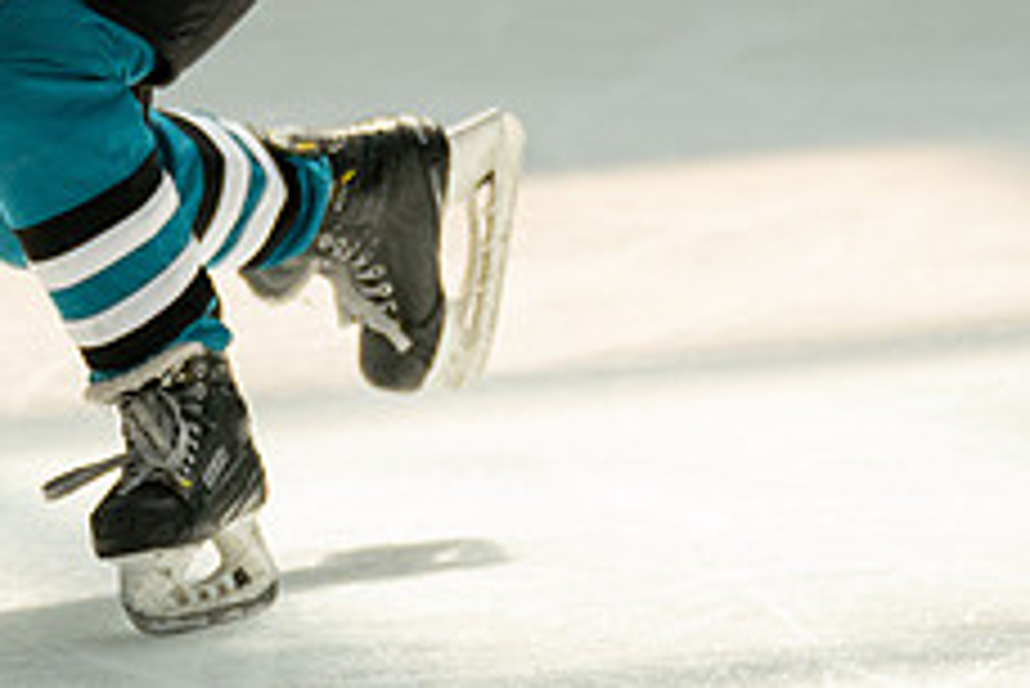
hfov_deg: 2.4
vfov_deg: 1.6
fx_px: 24592
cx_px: 334
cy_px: 101
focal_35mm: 859
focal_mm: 234
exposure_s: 1/5000
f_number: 3.2
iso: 1600
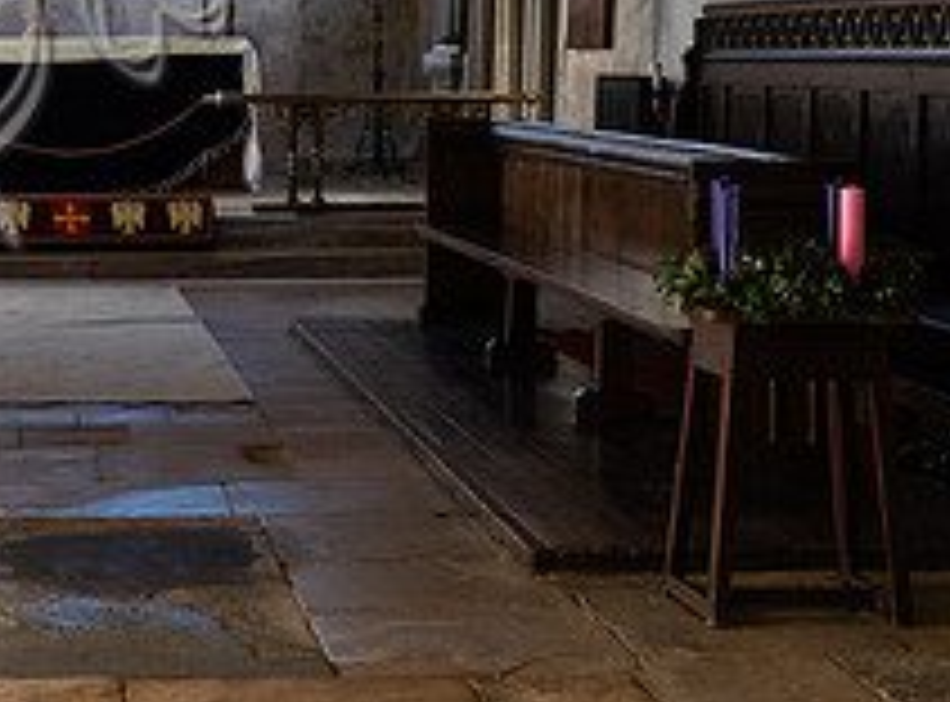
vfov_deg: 16.7
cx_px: 58
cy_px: 116
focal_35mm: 87
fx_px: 2375
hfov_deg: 22.0
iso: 800
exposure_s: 1/125
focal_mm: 28
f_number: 5.6
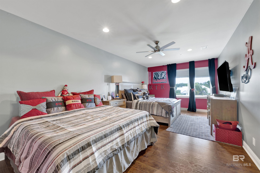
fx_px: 101
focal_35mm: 14
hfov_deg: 104.3
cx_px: 130
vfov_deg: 81.2
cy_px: 86
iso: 400
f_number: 11
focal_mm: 14
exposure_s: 1
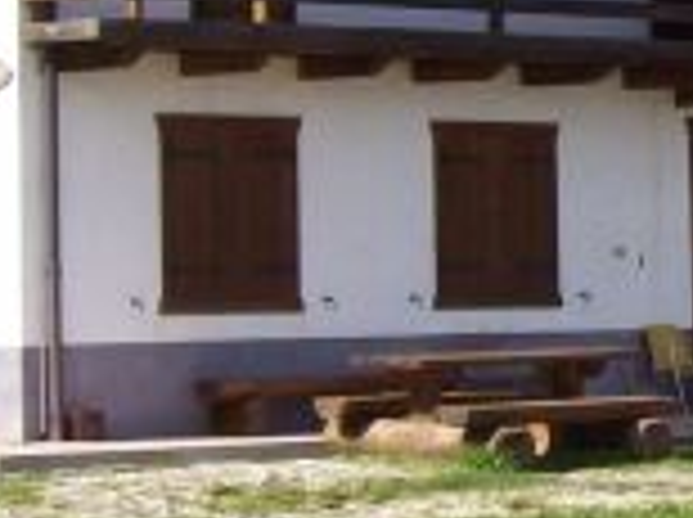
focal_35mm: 187
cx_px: 801
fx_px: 3738
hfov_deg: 10.4
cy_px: 16
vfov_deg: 7.9
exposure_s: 1/321
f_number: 4.8
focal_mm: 6
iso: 80
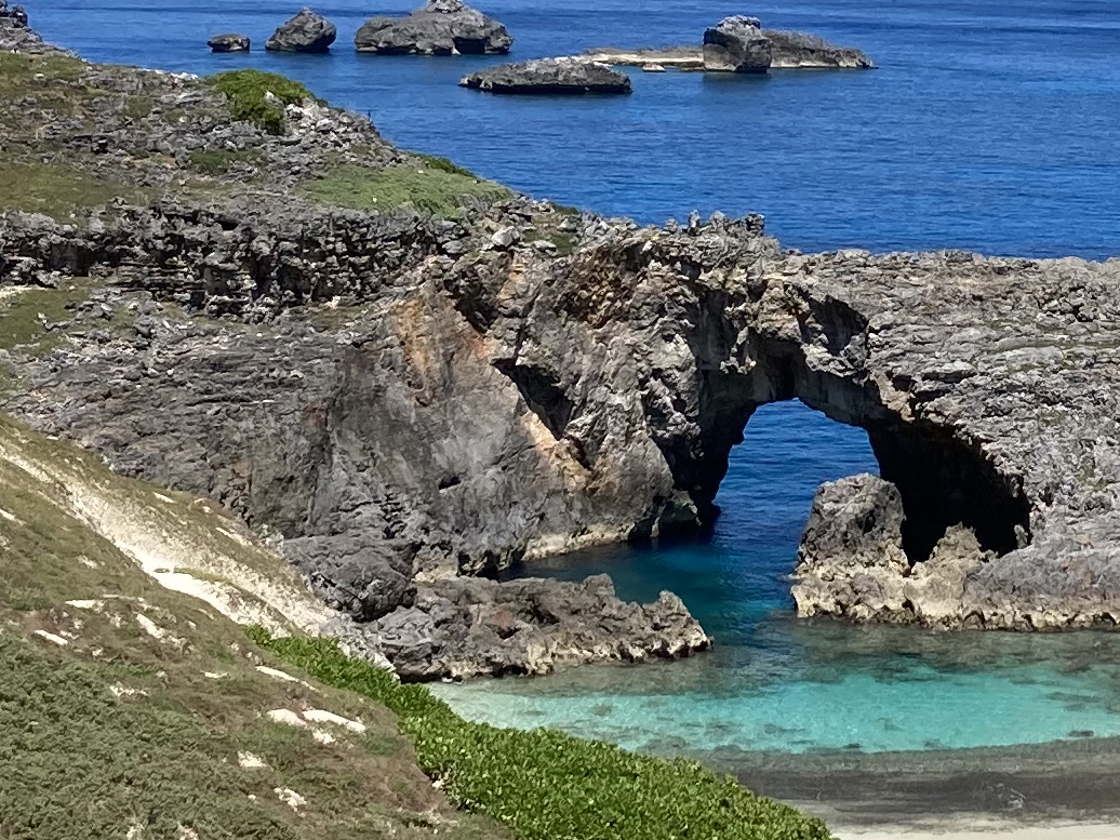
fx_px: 3527
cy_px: 98
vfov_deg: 13.5
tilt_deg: -4.3
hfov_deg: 17.7
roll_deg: -2.8
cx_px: 1026
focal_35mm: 109
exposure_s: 1/2825
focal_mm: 3.99
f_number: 1.8
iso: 20
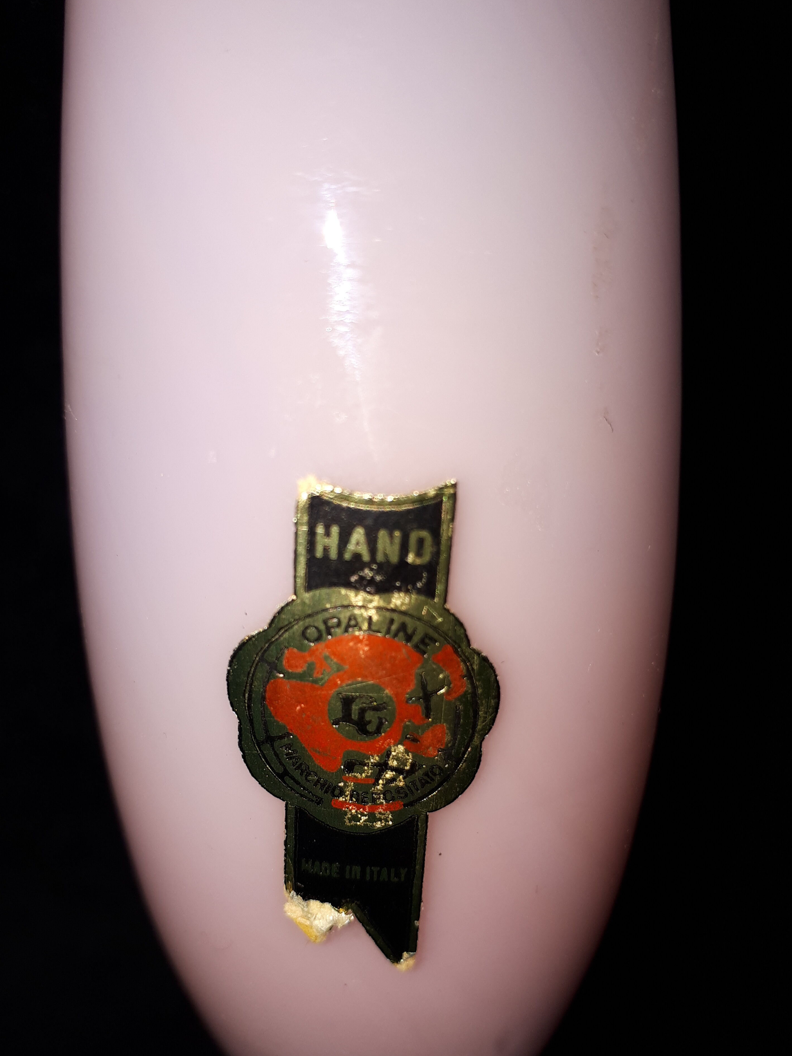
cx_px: 389
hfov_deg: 42.9
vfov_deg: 55.0
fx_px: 1007
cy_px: 619
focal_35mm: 33
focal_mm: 3.6
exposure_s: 1/424
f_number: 1.9
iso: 40
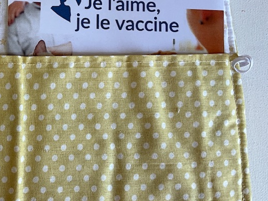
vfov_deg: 20.5
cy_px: 41
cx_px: -7
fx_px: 550
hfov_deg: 25.9
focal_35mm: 71
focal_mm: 3
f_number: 1.8
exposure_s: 1/122
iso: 25
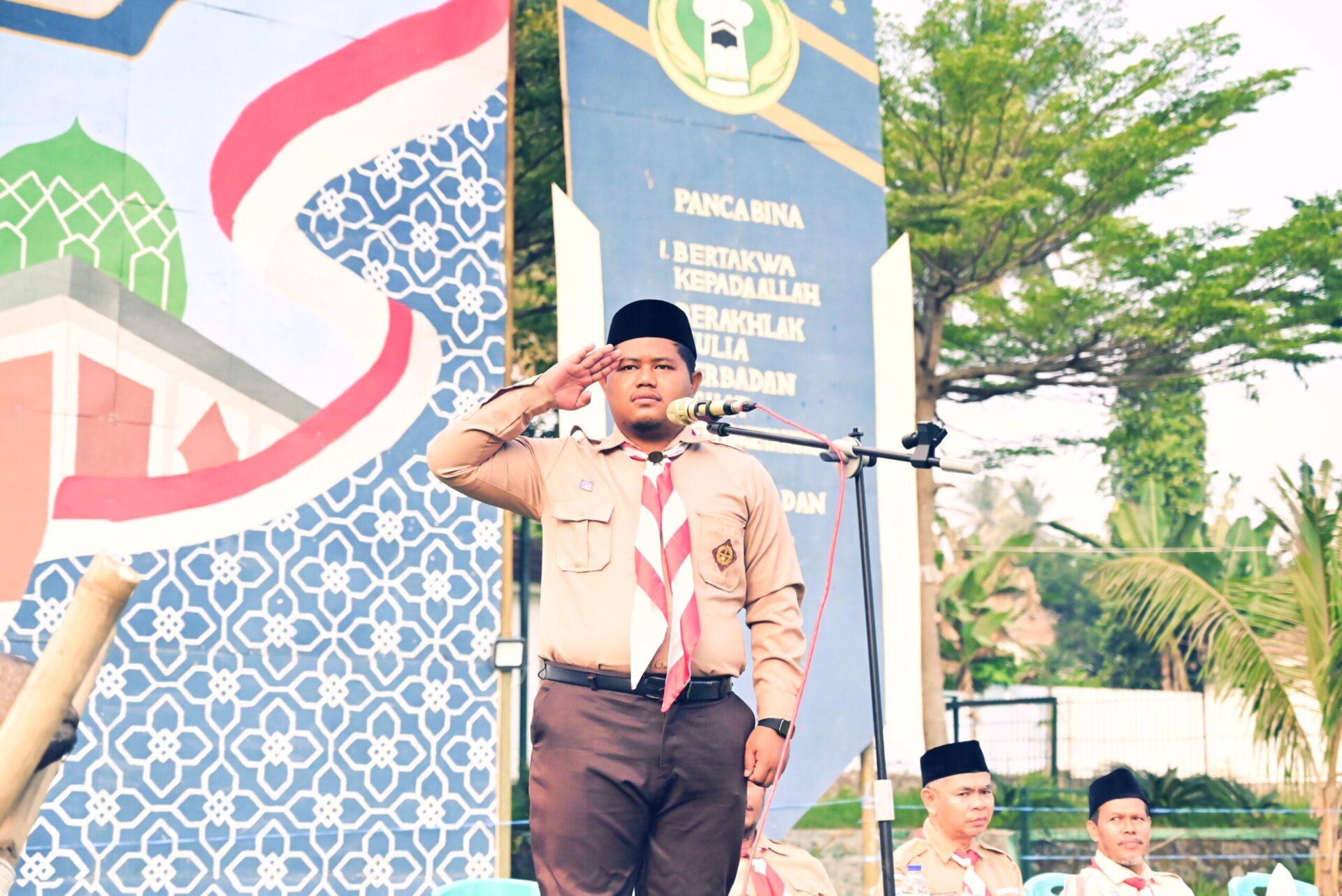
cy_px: 448
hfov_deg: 35.0
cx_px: 671
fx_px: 2126
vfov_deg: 23.8
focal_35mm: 57
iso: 8000
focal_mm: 57
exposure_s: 1/8000
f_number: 4
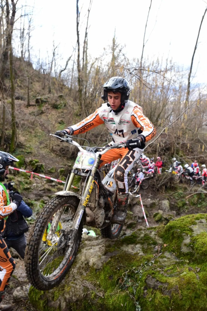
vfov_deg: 54.4
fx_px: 301
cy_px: 156
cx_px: 104
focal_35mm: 35
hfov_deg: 37.9
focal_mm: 35
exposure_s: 1/1000
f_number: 4.5
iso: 1250
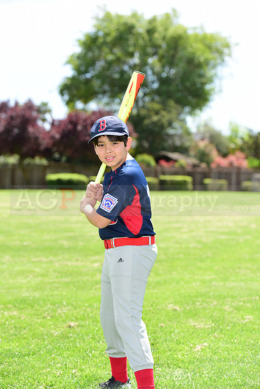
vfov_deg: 18.3
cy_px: 194
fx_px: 1213
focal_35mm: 112
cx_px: 130
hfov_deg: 12.2
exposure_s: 1/320
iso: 125
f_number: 5
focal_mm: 112
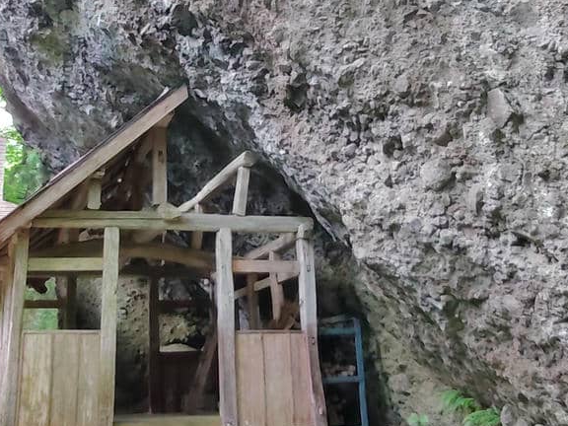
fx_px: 558
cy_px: 69
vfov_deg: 39.7
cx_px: 241
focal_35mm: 34
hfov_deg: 53.7
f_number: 2.4
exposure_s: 1/40
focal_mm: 1.6
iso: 408
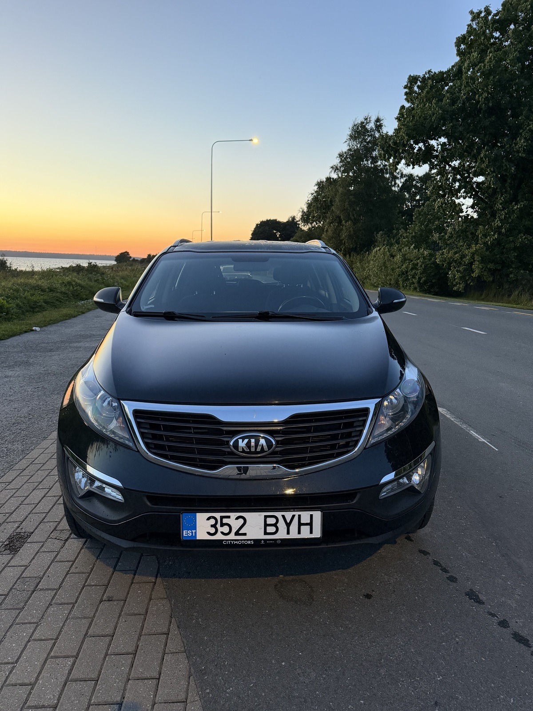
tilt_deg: -10.2
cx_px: 266
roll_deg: -2.3
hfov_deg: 56.8
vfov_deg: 71.6
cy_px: 356
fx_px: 493
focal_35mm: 24
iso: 320
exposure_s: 1/60
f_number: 1.78
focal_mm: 6.76
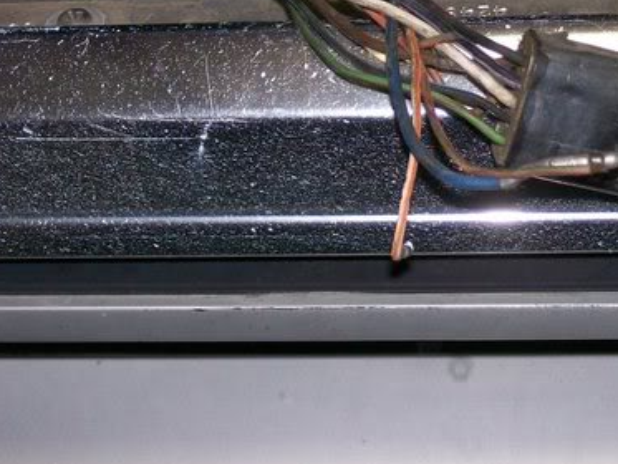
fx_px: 1714
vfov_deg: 15.3
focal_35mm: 96
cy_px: 118
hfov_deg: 20.2
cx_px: 495
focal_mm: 9.4
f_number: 3.4
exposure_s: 1/84
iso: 80
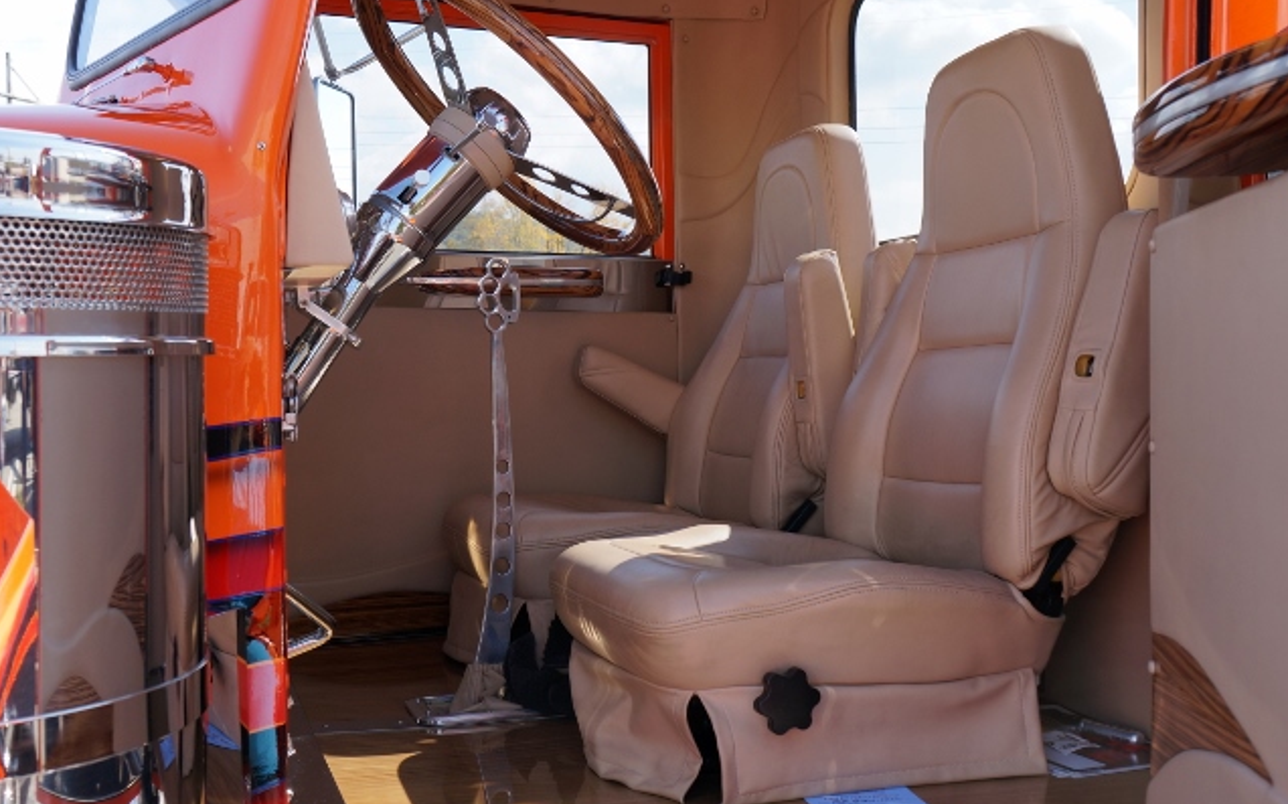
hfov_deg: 47.7
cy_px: 406
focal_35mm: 42
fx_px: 1457
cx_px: 642
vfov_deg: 30.9
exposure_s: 1/100
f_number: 7.1
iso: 100
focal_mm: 27
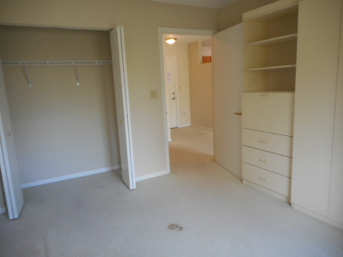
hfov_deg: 69.4
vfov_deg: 54.9
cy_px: 128
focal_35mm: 25
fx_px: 248
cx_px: 172
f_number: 3.7
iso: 250
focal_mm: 4.5
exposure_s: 1/30
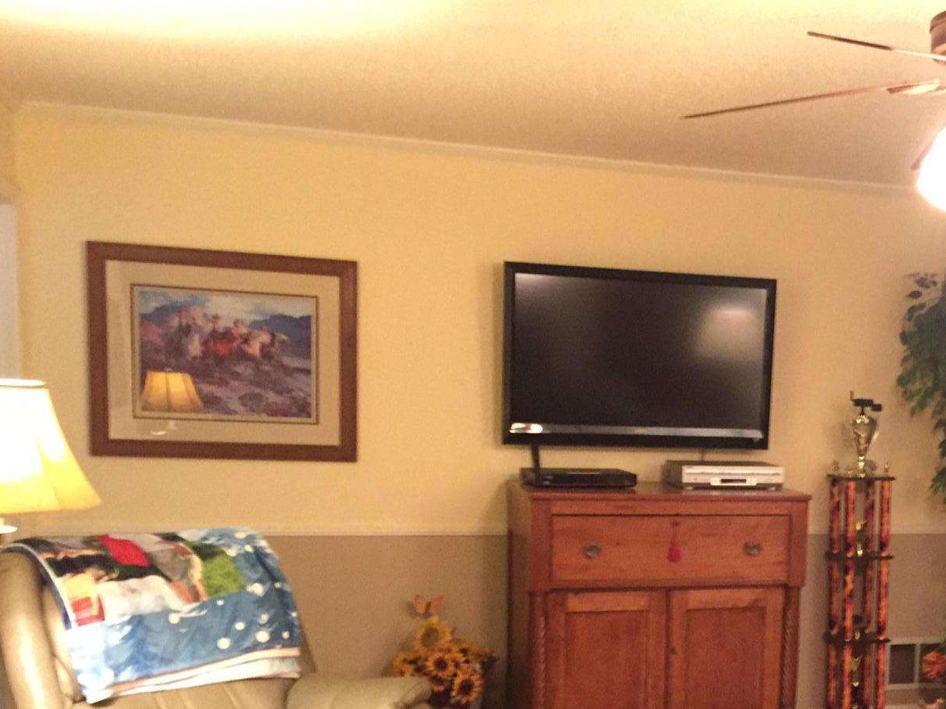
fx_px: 1312
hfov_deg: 38.0
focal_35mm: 48
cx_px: 776
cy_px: 557
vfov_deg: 29.6
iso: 400
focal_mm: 4.15
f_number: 2.2
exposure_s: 1/15
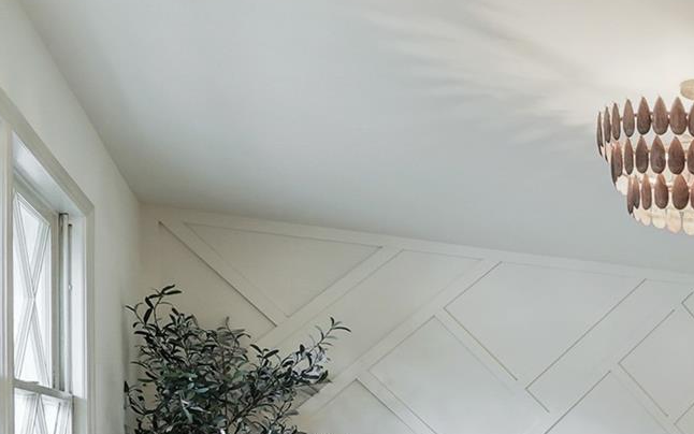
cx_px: 894
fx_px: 795
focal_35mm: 42
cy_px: 462
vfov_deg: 28.2
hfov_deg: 34.2
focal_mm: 13
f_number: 10
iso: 100
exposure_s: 1/1.25
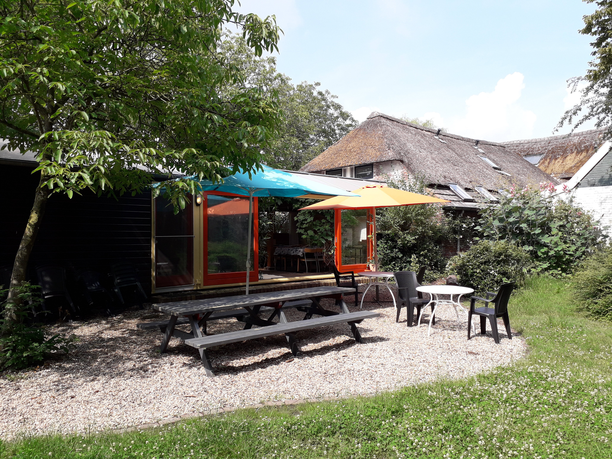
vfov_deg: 51.4
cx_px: 306
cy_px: 230
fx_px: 477
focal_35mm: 27
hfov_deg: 65.3
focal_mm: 3.6
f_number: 1.9
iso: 40
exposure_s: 1/810
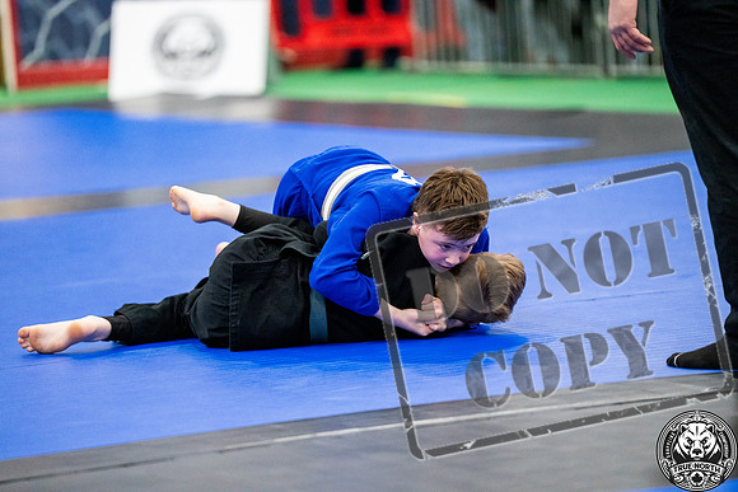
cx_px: 369
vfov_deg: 6.9
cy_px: 246
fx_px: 4101
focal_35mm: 200
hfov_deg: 10.3
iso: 6400
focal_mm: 200
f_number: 2.8
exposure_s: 1/640
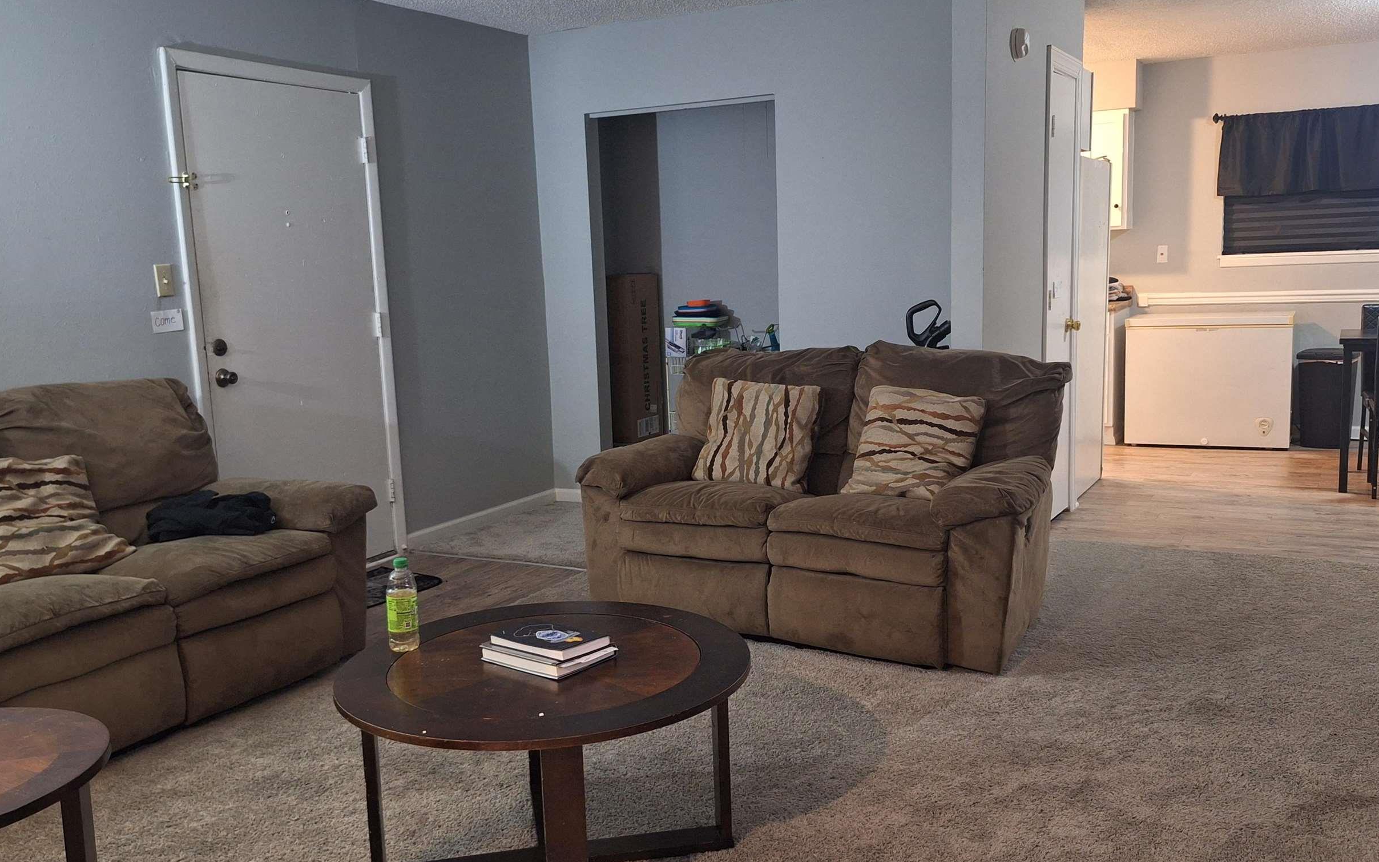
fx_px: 1165
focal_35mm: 31
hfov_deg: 61.2
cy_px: 426
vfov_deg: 40.6
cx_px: 683
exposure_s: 1/20
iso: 400
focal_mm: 5.54
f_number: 1.8
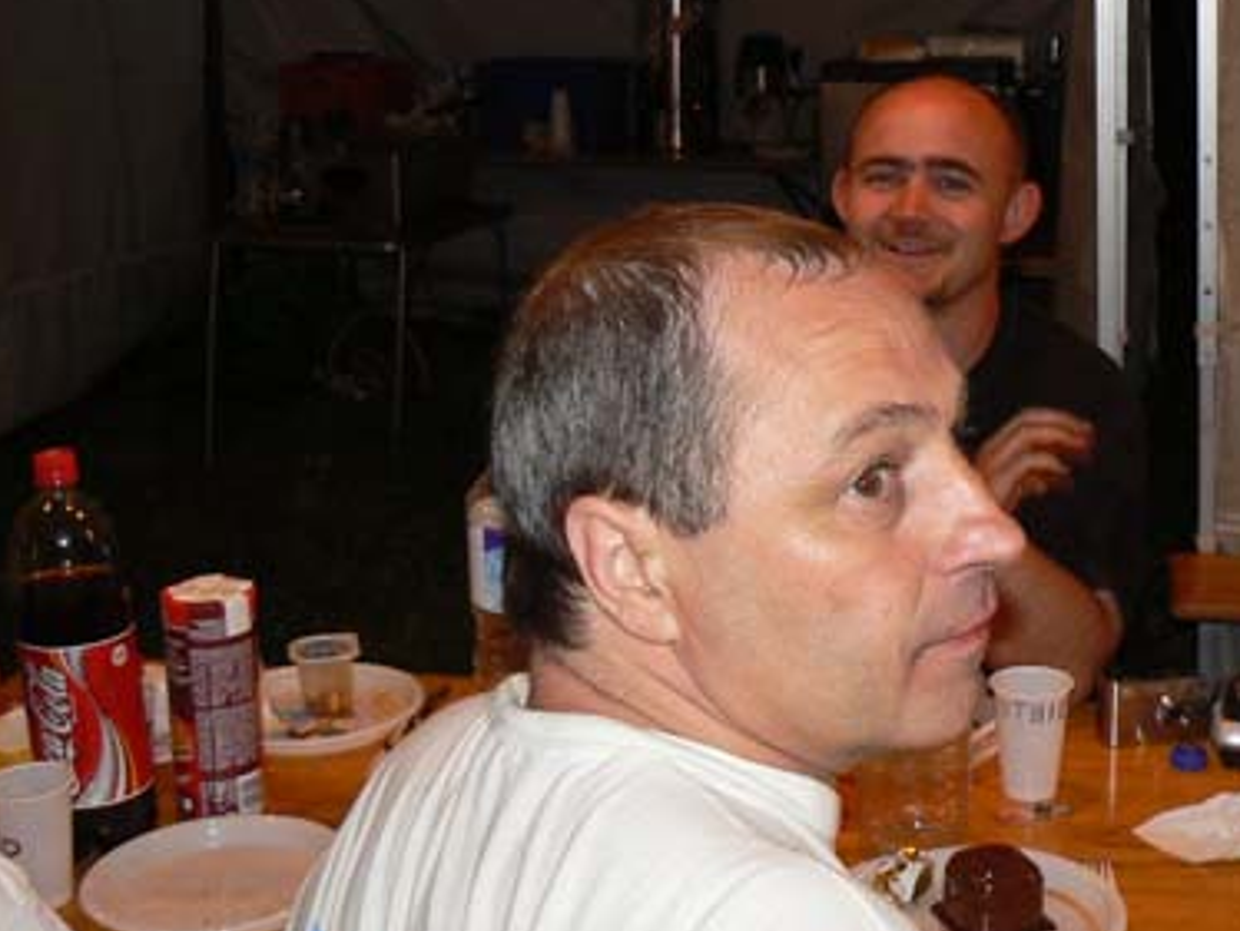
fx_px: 1900
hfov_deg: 35.6
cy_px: 396
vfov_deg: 27.5
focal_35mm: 53
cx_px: 872
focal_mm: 6
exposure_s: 1/30
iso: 100
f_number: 2.8
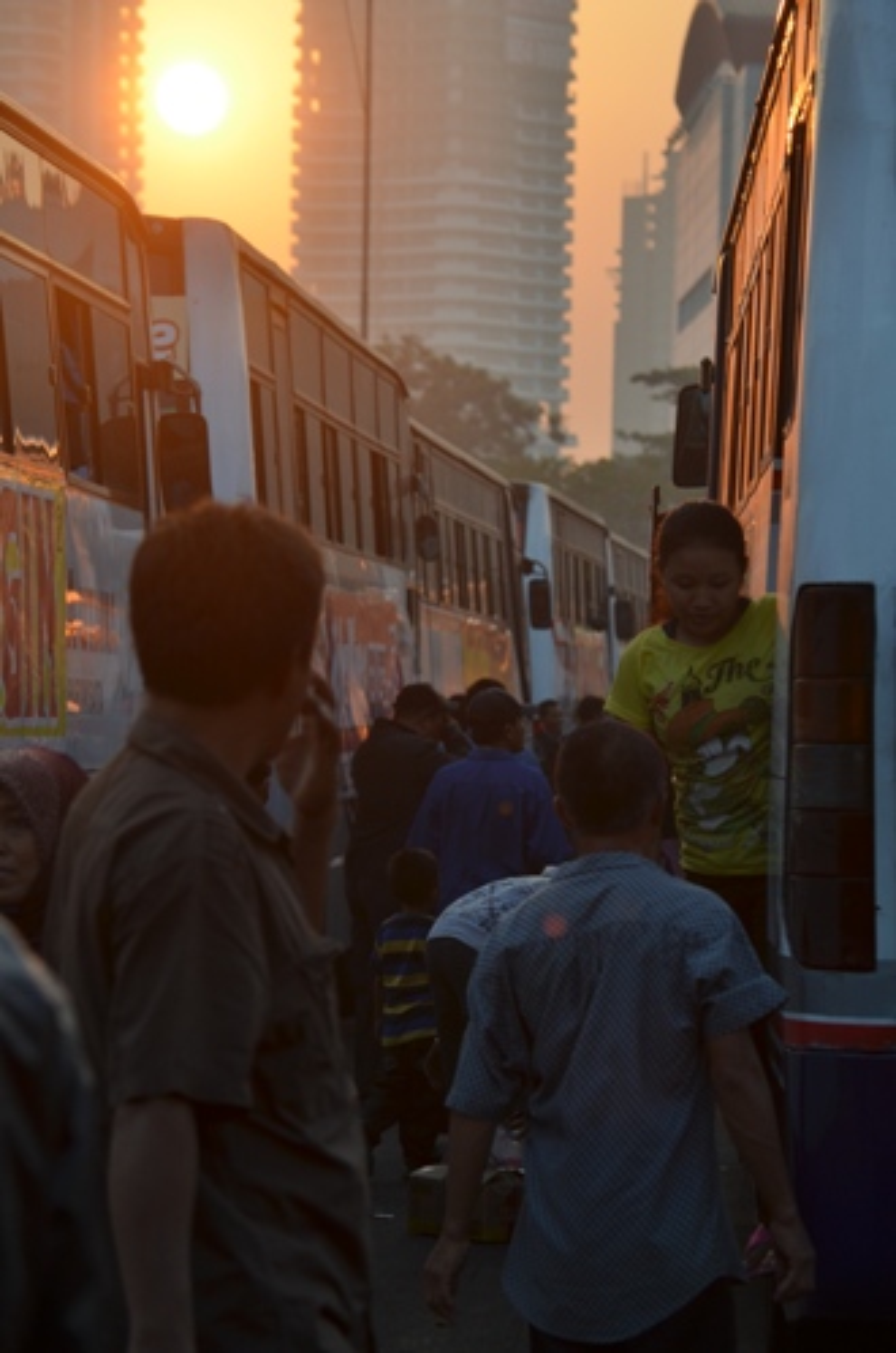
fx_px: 6185
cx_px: 448
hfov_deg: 8.3
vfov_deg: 12.5
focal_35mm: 165
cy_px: 676
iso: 200
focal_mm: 110
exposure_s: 1/320
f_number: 8
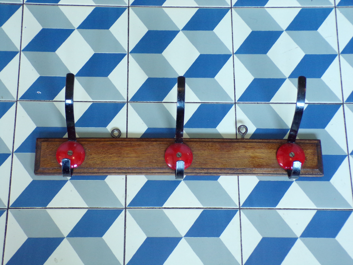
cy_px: 132
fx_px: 571
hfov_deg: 34.3
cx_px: 176
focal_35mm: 56
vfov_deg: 26.1
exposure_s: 1/14
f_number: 3.7
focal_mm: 10.1
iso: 400
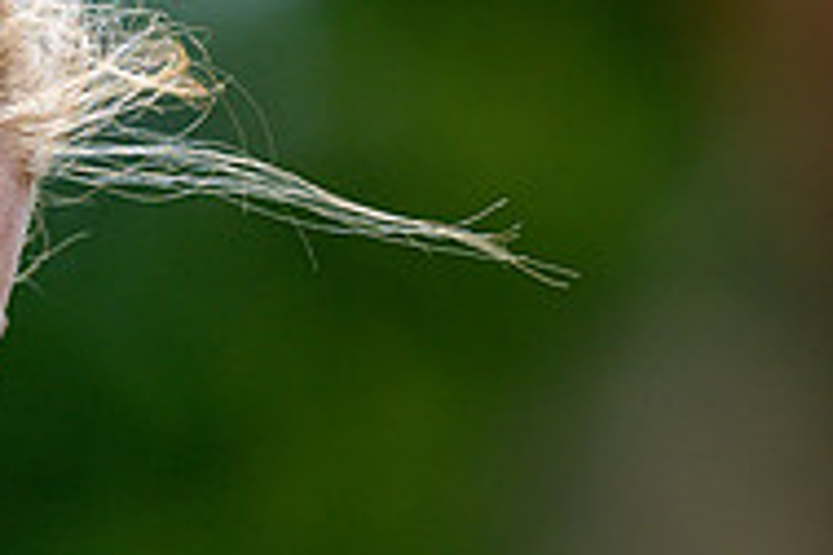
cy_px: 601
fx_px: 21263
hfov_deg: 2.2
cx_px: -441
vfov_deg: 1.5
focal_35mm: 919
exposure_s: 1/5000
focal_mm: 300
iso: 560
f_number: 2.8
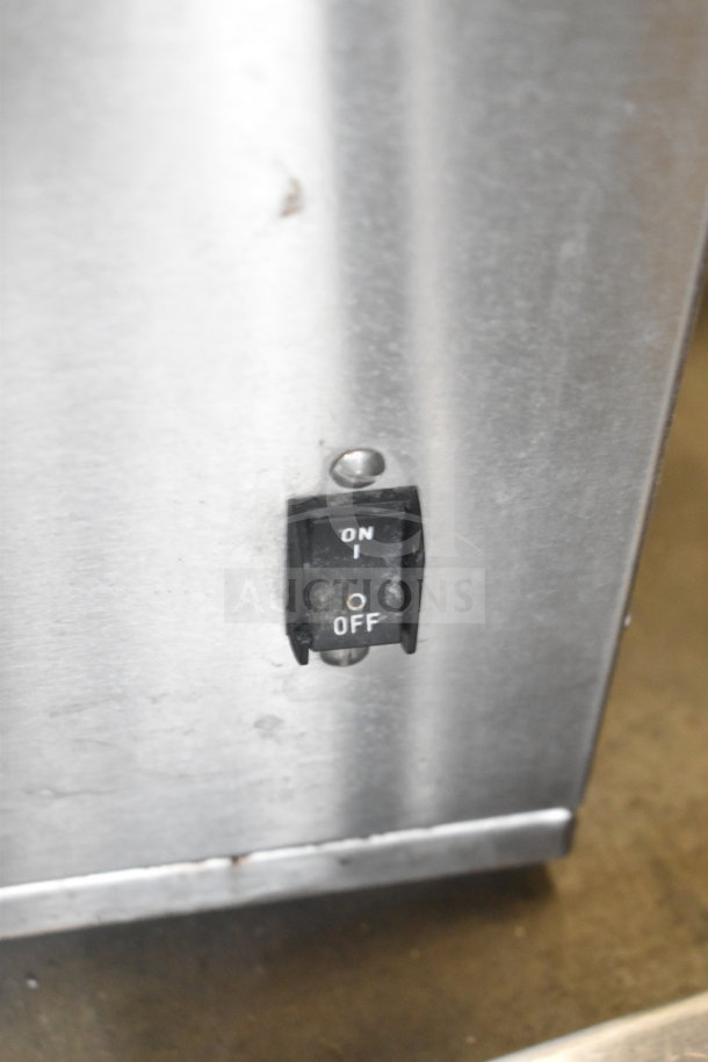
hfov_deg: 19.7
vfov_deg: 29.2
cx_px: 354
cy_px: 531
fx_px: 2035
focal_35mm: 69
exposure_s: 1/80
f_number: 5.3
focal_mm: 46
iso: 4000
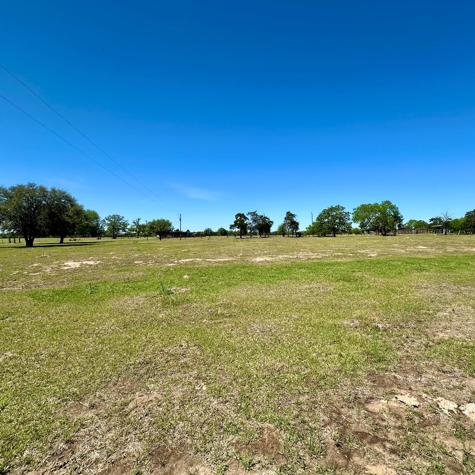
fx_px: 264
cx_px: 258
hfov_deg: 83.8
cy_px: 237
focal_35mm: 17
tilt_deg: -0.1
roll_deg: +0.5
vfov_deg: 84.0
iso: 50
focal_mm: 2.22
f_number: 2.2
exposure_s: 1/2257
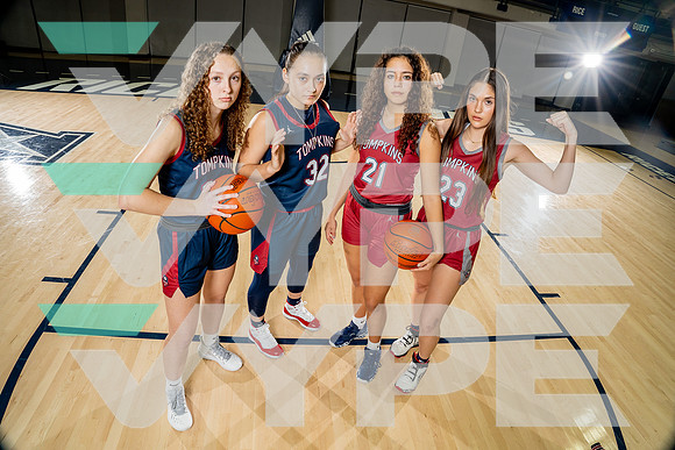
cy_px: 225
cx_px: 338
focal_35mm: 20
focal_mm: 20
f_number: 8
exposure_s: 1/250
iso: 640
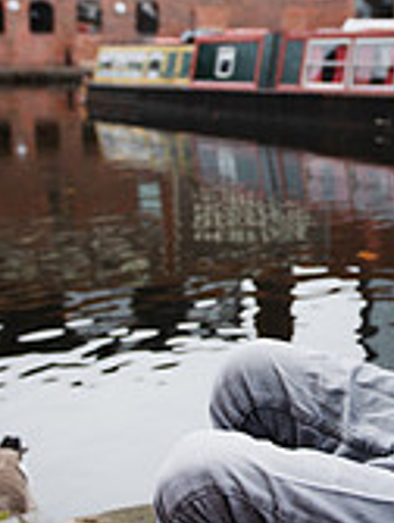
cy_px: 229
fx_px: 937
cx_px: 363
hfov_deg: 23.1
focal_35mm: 62
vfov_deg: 31.1
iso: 400
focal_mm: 24
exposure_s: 1/320
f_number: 2.8
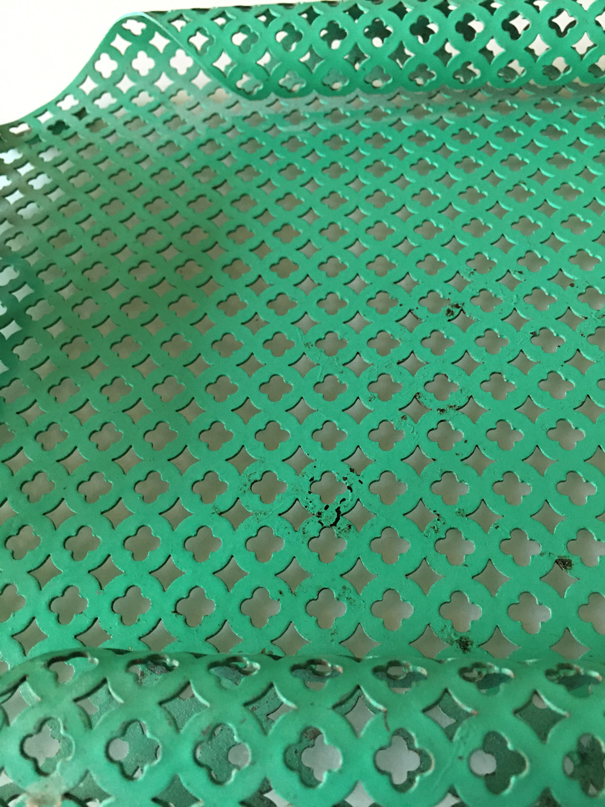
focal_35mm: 29
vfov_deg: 61.7
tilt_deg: -55.9
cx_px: 302
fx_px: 676
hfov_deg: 48.2
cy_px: 404
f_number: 2.2
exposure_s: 1/10
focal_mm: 4.15
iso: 80
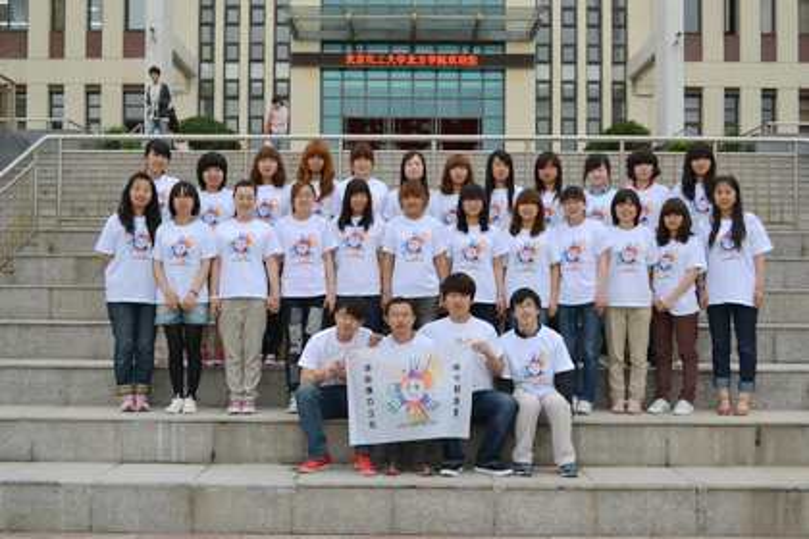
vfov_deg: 29.9
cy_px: 270
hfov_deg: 43.6
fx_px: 1011
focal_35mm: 45
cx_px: 404
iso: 250
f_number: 5.6
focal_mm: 30
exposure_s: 1/125
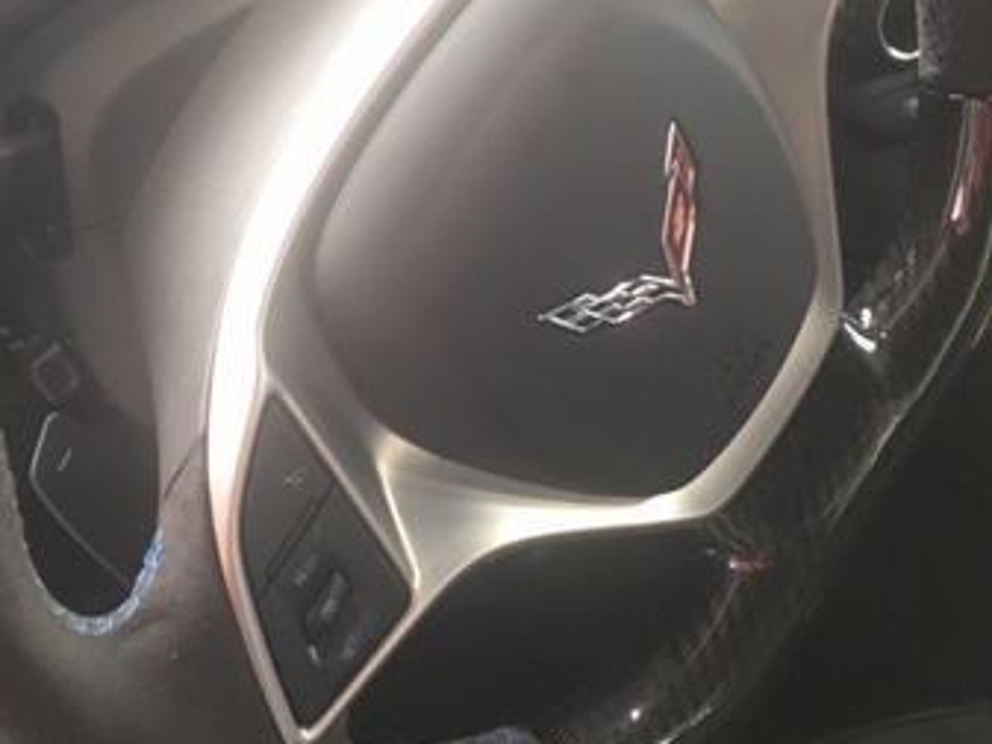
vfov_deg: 26.5
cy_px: 259
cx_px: 542
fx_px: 1577
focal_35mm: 55
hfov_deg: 34.9
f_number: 2.2
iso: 100
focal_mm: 4.15
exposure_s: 1/30
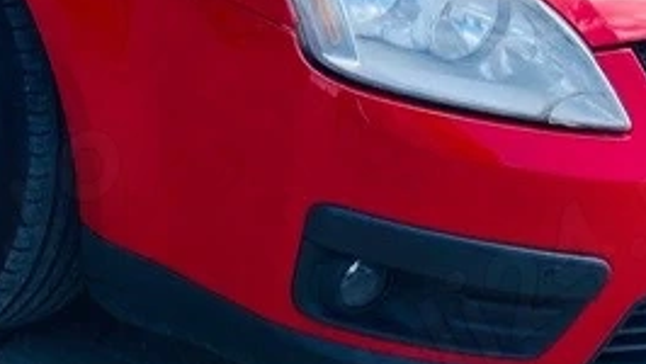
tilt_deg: -15.7
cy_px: -214
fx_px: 2434
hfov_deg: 14.9
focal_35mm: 142
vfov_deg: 8.3
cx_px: 22
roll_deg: -10.3
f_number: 1.8
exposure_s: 1/1093
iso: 32
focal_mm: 4.25
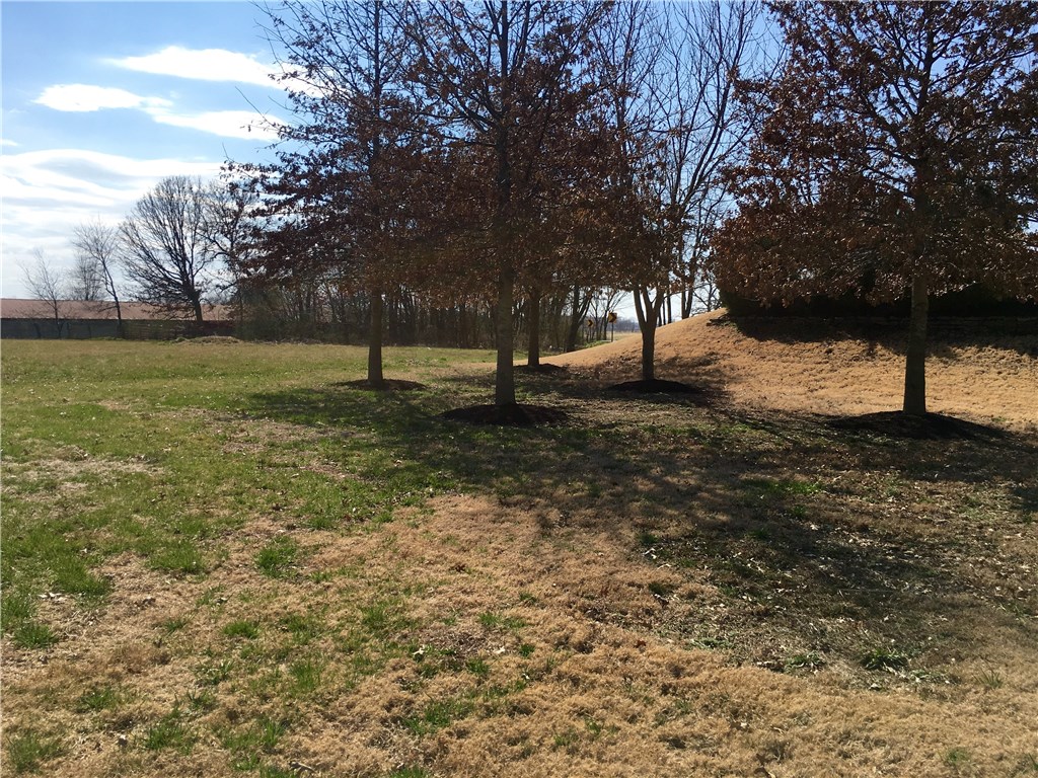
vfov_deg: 48.2
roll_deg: -0.6
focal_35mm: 29
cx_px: 519
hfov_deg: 61.7
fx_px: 870
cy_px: 389
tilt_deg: -5.2
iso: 25
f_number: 2.2
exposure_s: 1/1972
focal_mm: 4.15
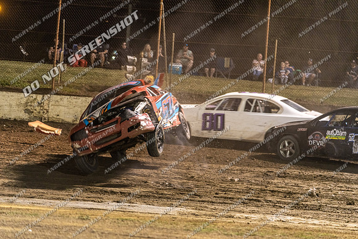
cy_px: 120
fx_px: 1144
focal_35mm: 115
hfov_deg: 17.8
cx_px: 179
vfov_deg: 11.9
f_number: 2.8
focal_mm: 115
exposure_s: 1/160
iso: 1600
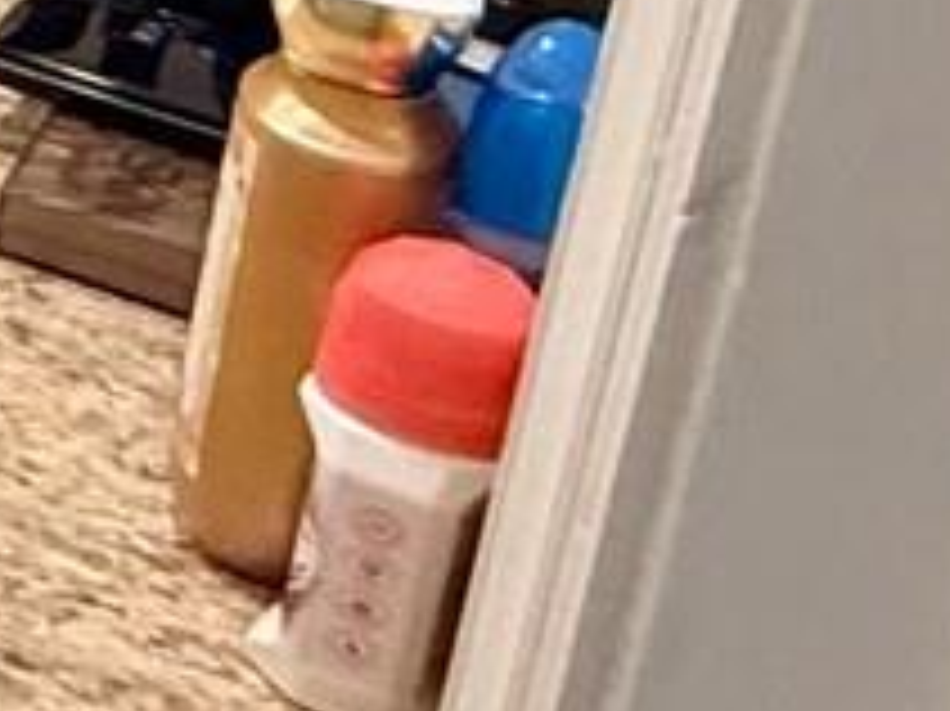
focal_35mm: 106
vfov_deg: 12.0
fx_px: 2907
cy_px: -828
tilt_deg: -11.9
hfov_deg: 9.6
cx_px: -2373
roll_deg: -1.2
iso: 200
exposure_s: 1/60
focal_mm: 2.22
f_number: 2.2
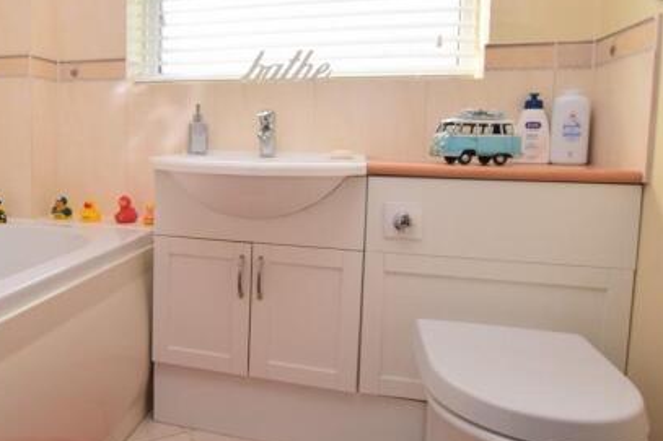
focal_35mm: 29
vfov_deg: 44.7
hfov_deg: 60.5
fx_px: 534
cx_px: 173
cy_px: 180
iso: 400
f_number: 9
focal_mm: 12
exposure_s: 1/125
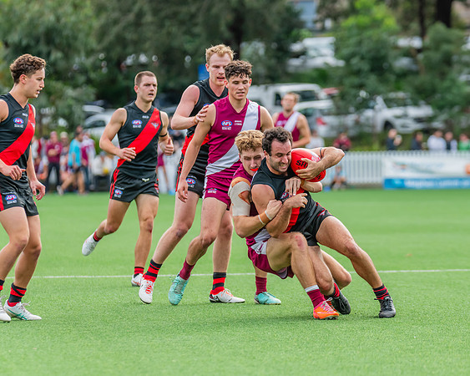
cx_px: 291
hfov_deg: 6.8
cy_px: 182
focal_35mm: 284
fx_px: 3943
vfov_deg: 5.5
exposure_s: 1/1250
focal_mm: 240
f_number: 5
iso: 800
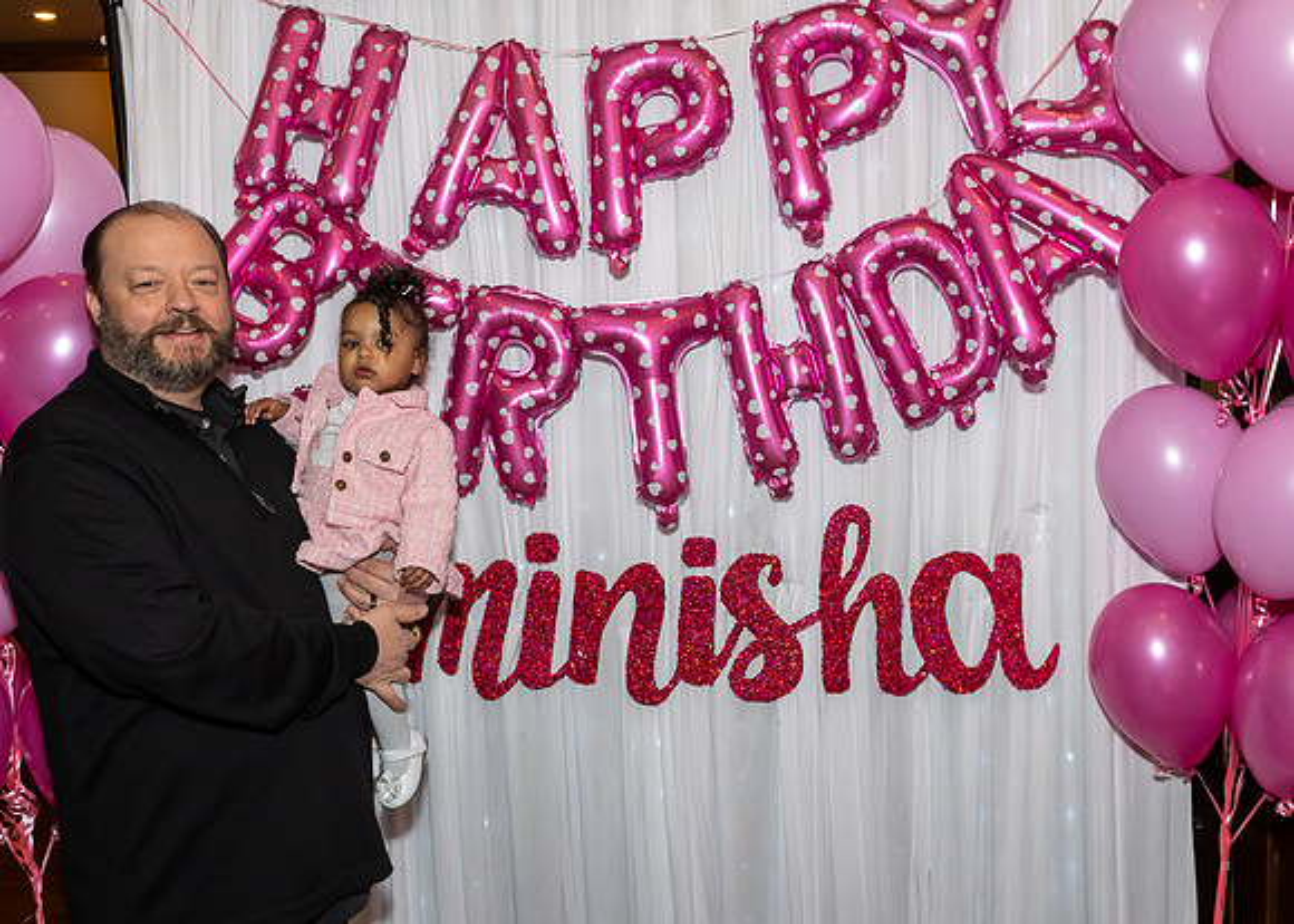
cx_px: 697
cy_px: 453
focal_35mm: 35
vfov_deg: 39.3
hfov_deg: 53.1
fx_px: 1295
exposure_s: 1/250
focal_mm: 22
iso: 640
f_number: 7.1
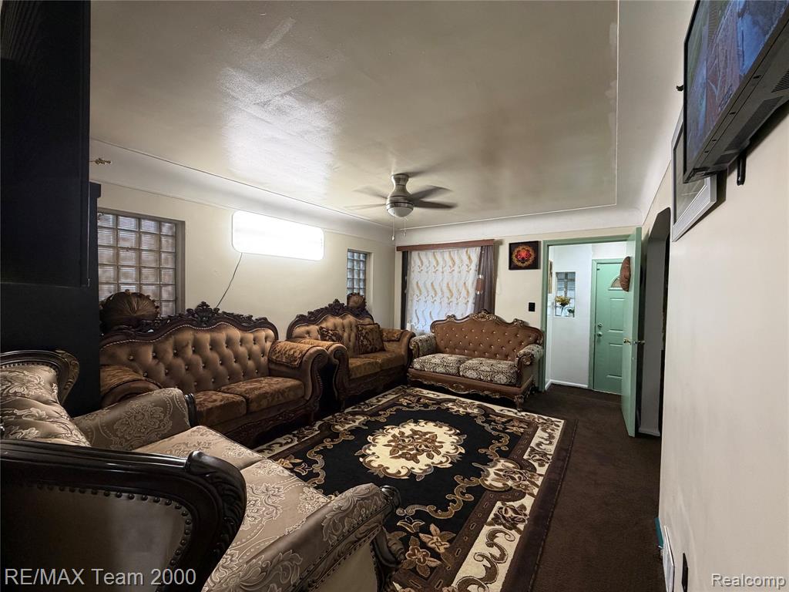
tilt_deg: +0.0
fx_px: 319
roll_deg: -1.3
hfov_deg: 102.1
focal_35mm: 14
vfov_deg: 85.7
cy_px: 296
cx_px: 394
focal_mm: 2.22
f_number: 2.2
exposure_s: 1/60
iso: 250
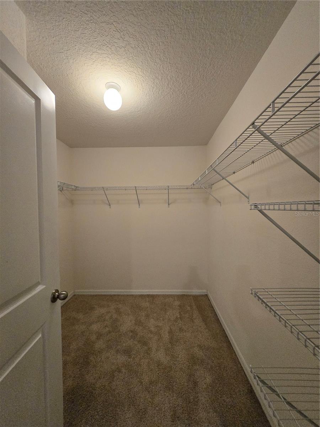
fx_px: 160
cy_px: 214
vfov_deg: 106.2
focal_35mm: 13
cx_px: 160
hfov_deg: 89.9
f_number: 2.2
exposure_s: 1/60
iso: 400
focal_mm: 1.7
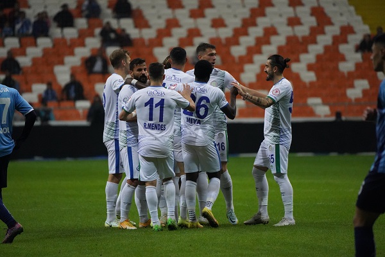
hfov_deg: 5.2
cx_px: 192
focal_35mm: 400
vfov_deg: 3.4
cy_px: 128
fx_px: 4277
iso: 10000
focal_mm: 400
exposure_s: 1/2000
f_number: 5.6
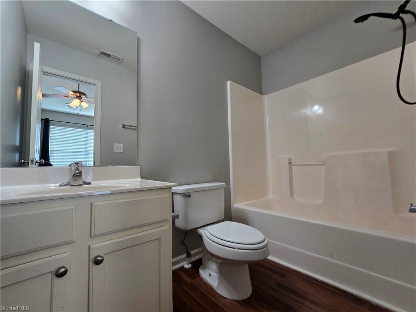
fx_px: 156
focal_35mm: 13
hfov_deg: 106.2
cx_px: 208
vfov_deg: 89.9
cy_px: 156
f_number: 2.2
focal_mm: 2.2
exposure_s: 1/60
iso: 125
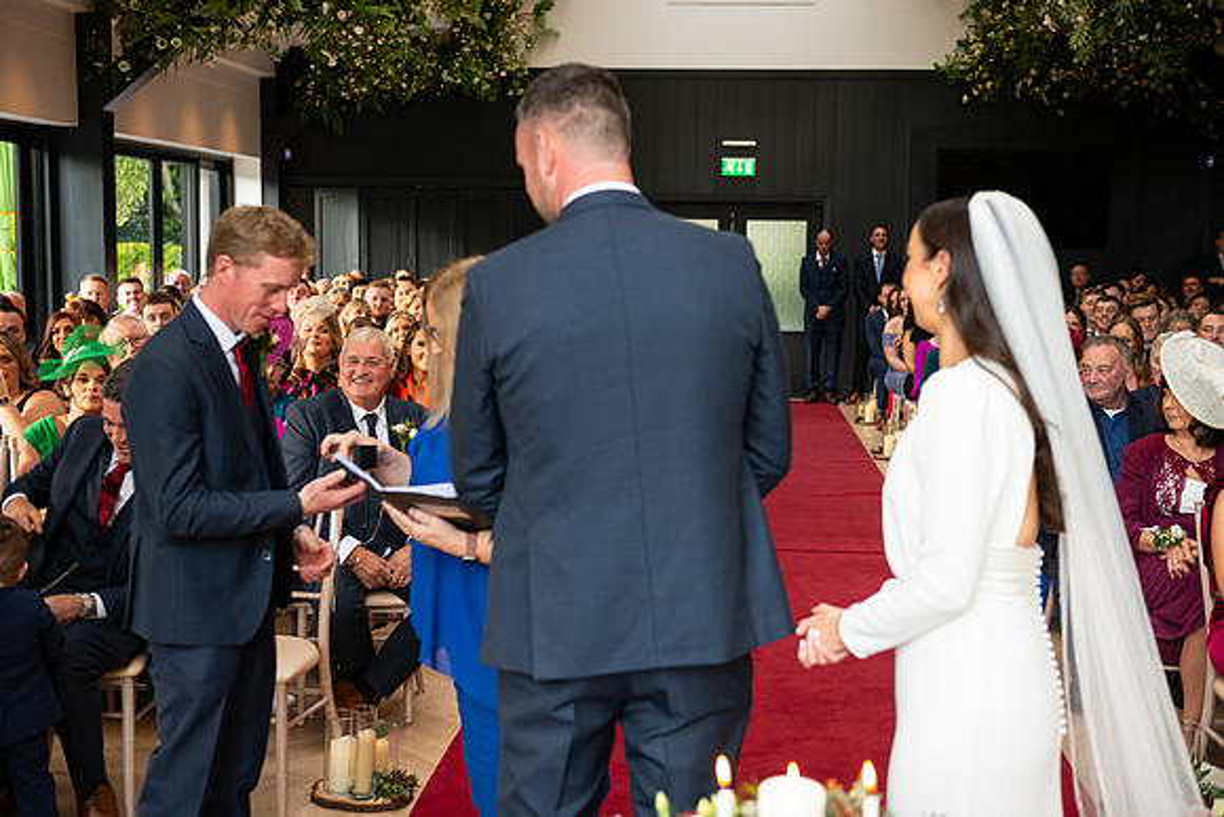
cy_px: 408
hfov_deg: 41.1
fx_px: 1632
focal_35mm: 48
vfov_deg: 28.1
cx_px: 612
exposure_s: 1/160
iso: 640
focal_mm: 48
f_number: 3.5
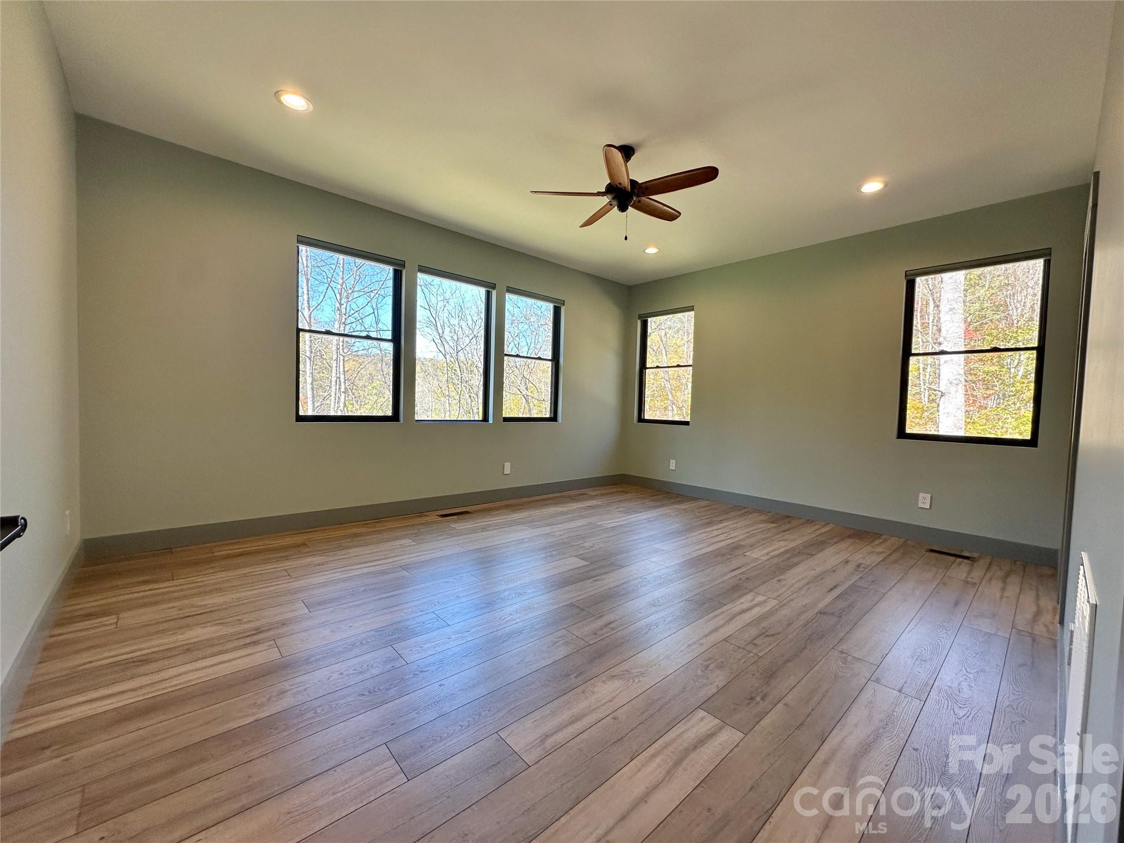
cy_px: 422
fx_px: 455
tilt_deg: -1.7
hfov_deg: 102.1
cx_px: 562
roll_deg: -1.7
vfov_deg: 85.7
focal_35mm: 14
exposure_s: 1/120
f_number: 2.2
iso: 80
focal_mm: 2.22
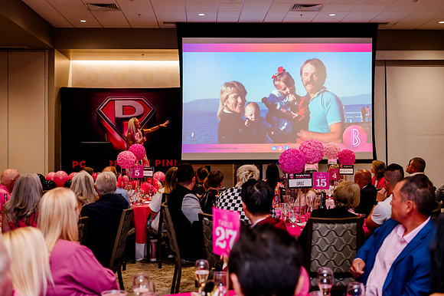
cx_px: 221
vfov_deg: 27.3
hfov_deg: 40.1
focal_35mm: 49
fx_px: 608
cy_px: 144
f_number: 3.2
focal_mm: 48
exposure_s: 1/250
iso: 2500
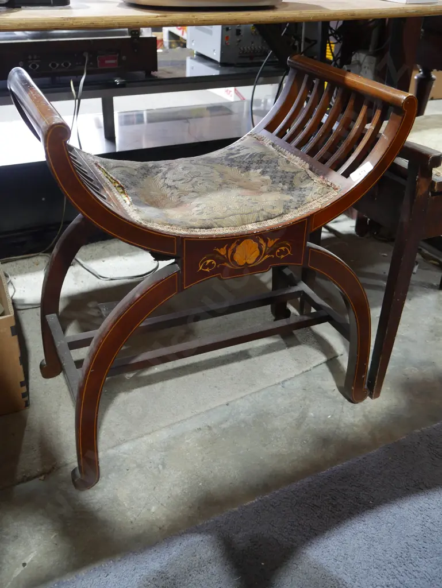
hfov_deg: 41.8
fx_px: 578
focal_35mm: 34
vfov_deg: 53.9
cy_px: 294
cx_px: 221
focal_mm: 17
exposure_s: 1/60
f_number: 4
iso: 1000
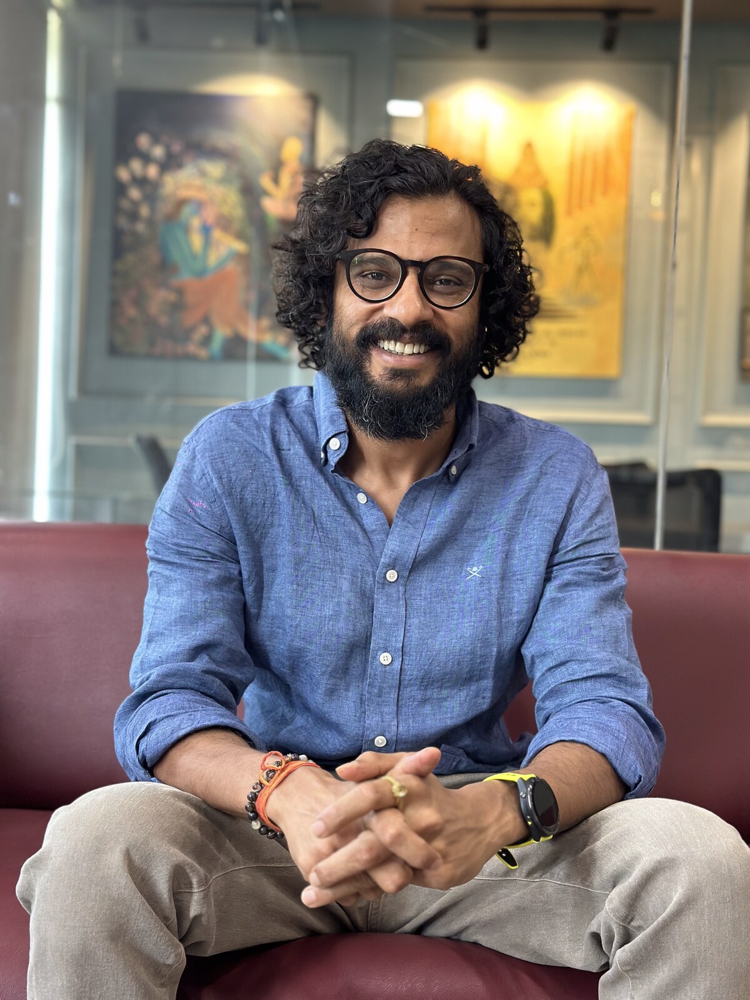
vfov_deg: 39.7
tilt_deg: -1.2
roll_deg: -2.4
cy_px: 500
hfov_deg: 30.3
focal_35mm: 48
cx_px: 375
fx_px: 1387
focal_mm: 6.86
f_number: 1.78
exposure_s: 1/50
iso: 320
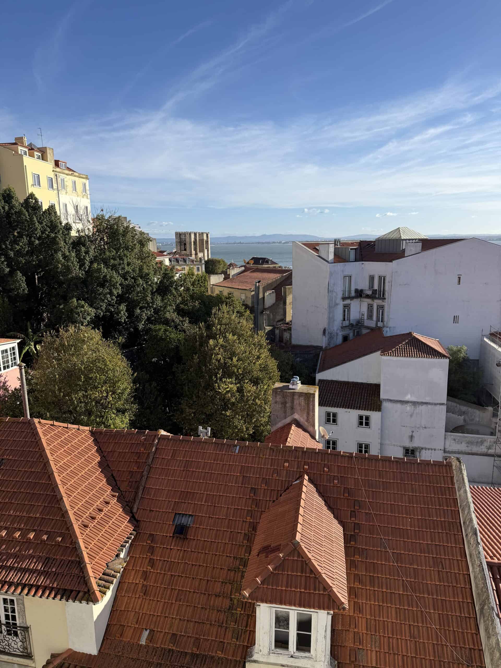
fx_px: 463
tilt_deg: -9.9
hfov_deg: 56.8
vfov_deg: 71.6
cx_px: 250
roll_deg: +0.0
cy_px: 334
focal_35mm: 24
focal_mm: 6.76
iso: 80
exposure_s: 1/4673
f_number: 1.78
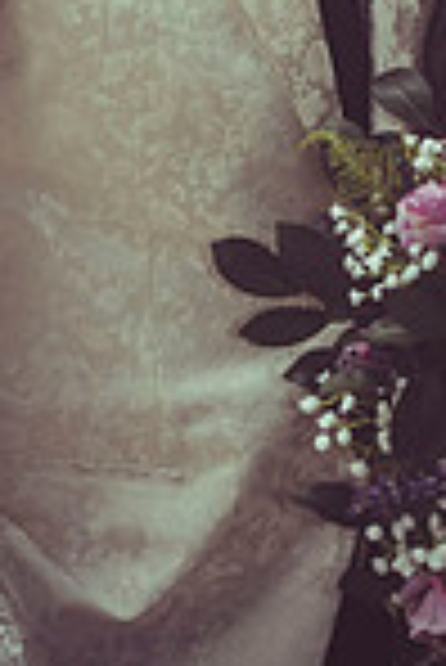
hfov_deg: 4.3
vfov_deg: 6.4
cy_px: -274
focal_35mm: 319
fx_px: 5914
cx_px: 451
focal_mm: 105
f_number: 5
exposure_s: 1/200
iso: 160
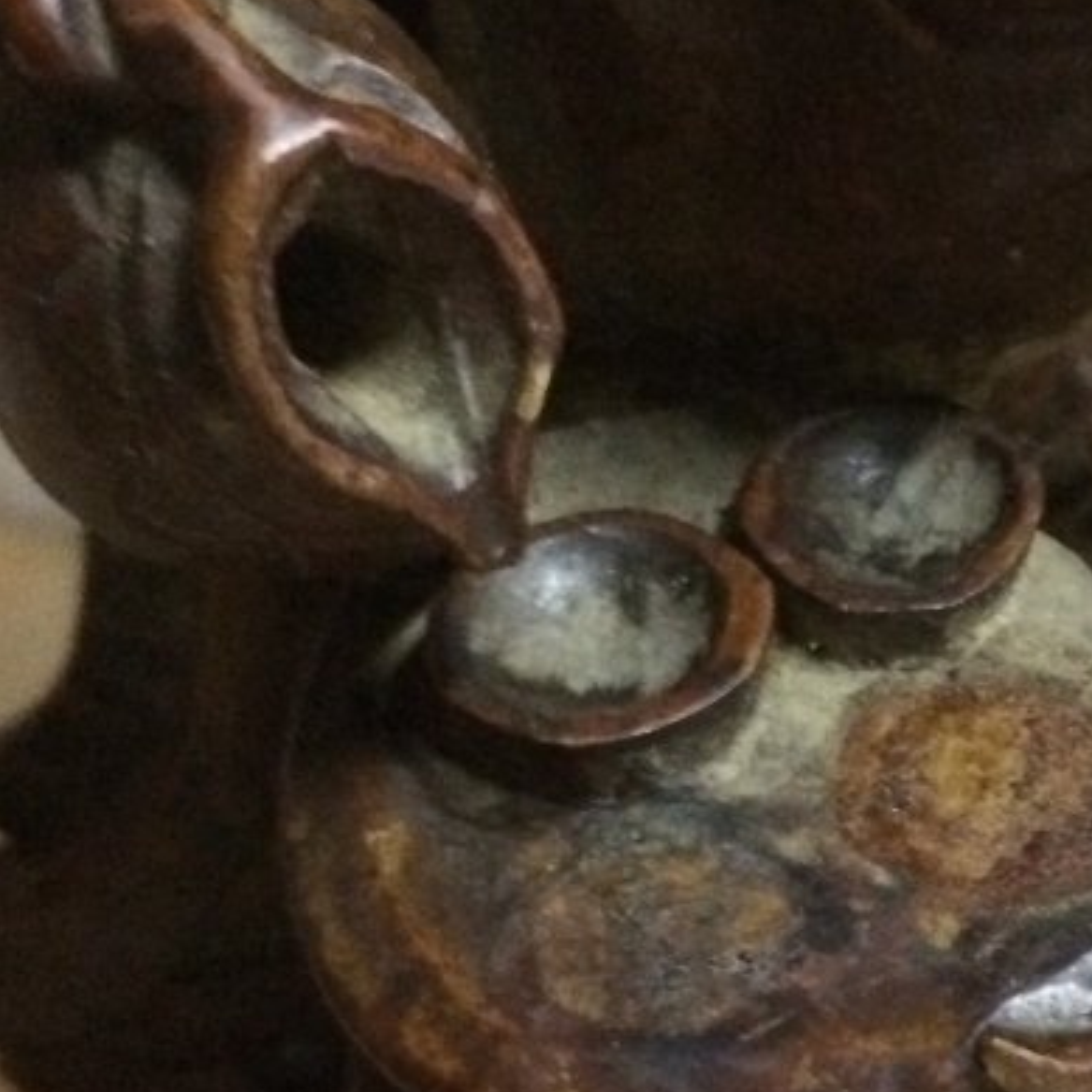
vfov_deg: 21.9
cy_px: 592
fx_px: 2820
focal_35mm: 79
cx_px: 898
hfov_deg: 21.6
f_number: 2.2
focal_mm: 4.15
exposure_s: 1/17
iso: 640
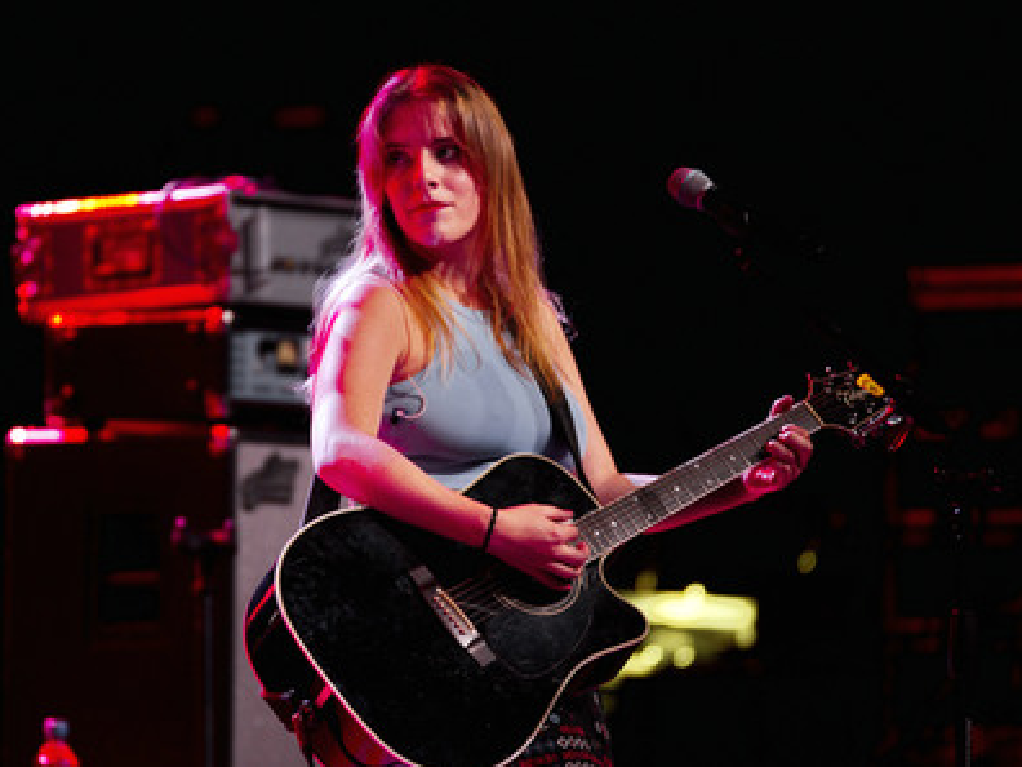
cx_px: 474
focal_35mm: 328
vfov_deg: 4.5
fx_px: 9684
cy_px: 385
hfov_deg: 6.0
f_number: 2.8
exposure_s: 1/100
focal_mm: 300
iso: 1600
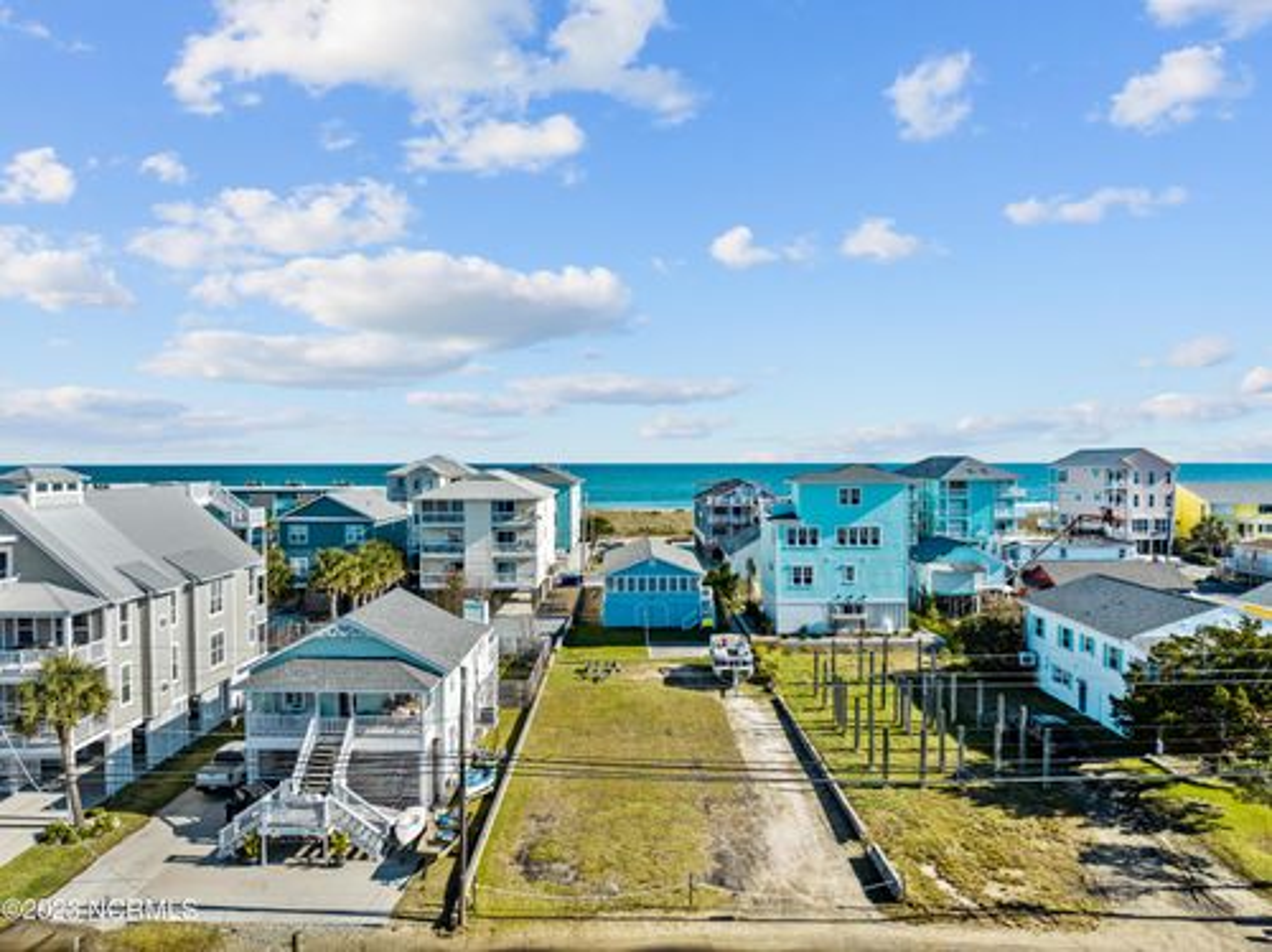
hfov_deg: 71.6
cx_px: 636
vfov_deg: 56.7
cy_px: 476
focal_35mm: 24
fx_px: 881
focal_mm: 12.29
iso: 100
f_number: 2.8
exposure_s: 1/500
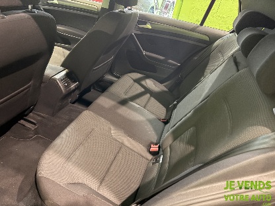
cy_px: 103
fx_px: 207
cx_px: 138
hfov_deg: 67.3
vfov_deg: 53.1
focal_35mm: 26
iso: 1000
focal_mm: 5.96
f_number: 1.6
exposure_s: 1/17
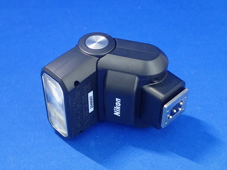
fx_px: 374
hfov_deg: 33.8
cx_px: 114
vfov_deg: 25.7
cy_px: 85
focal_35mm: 57
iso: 800
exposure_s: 1/40
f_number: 3.5
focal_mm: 10.29
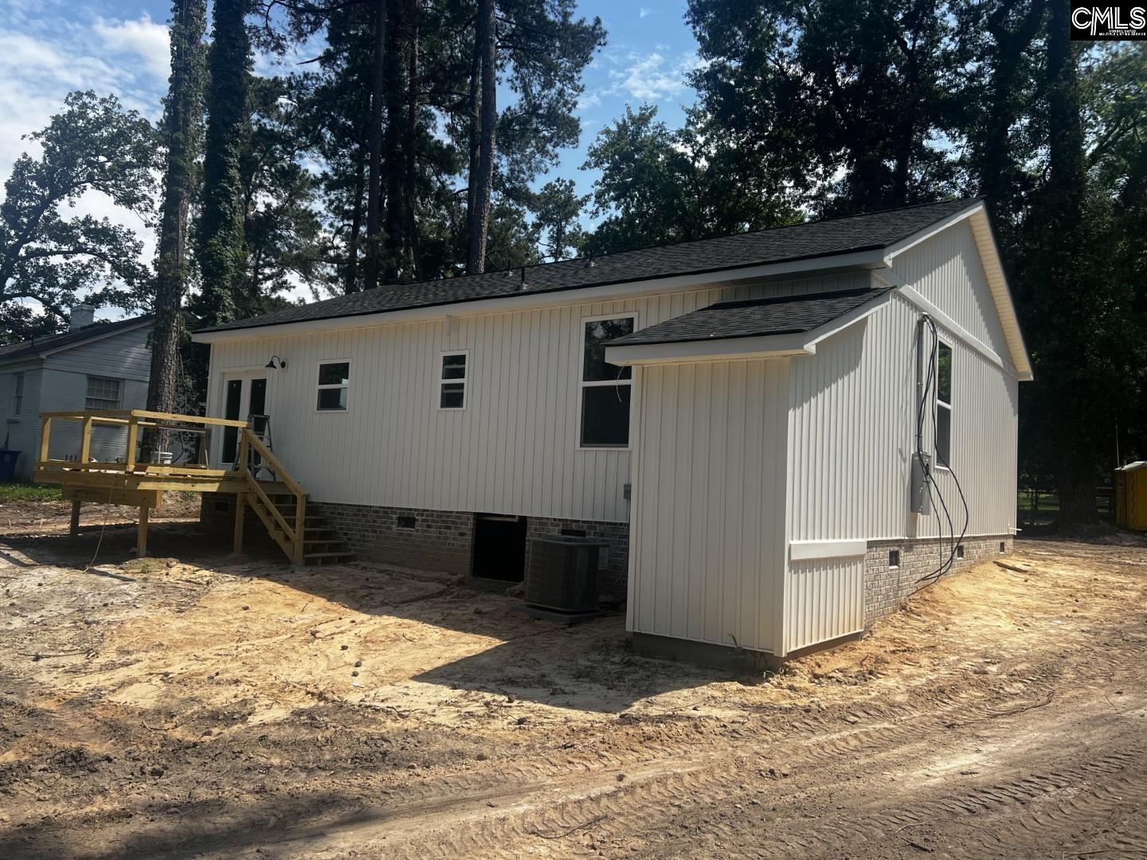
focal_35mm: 26
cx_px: 574
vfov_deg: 53.1
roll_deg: -3.2
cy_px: 430
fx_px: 862
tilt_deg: +2.8
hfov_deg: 67.3
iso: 50
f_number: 1.5
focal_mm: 5.7
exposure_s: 1/3968
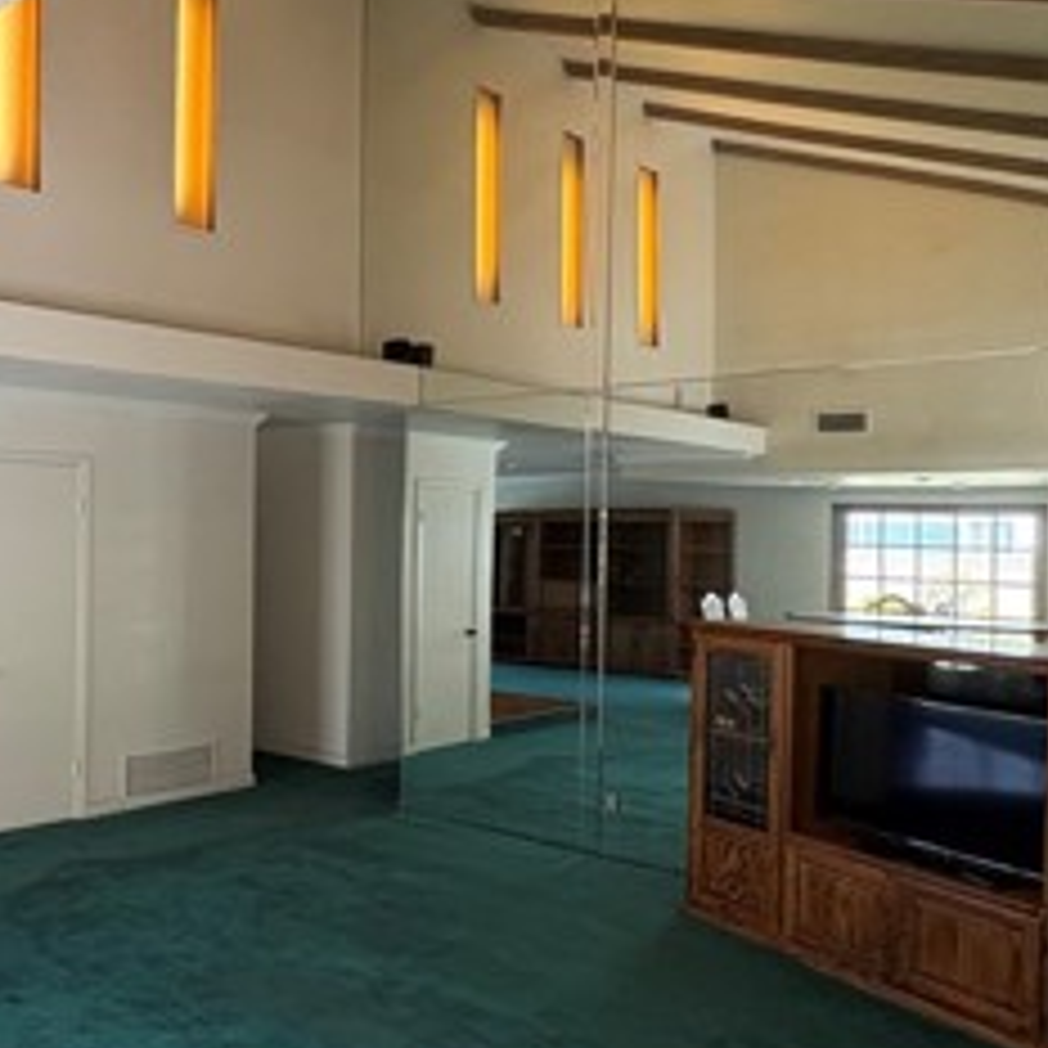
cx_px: 58
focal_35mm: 34
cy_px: 540
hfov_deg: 43.2
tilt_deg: +0.2
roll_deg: -0.7
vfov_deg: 48.4
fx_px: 1165
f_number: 2.2
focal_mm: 2.22
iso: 125
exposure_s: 1/60
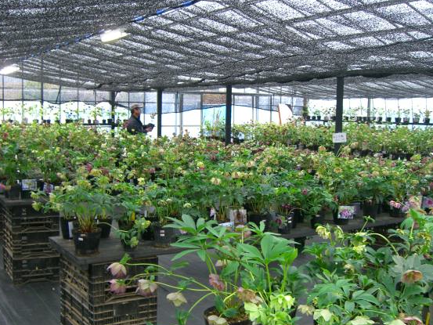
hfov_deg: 42.9
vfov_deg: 32.8
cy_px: 182
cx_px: 219
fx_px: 551
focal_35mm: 44
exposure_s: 1/15
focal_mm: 7.9
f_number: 2.8
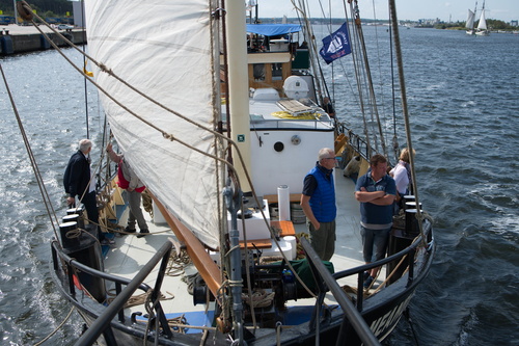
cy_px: 173
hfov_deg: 54.5
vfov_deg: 37.8
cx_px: 260
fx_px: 504
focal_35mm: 35
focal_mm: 35
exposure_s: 1/500
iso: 64
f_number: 5
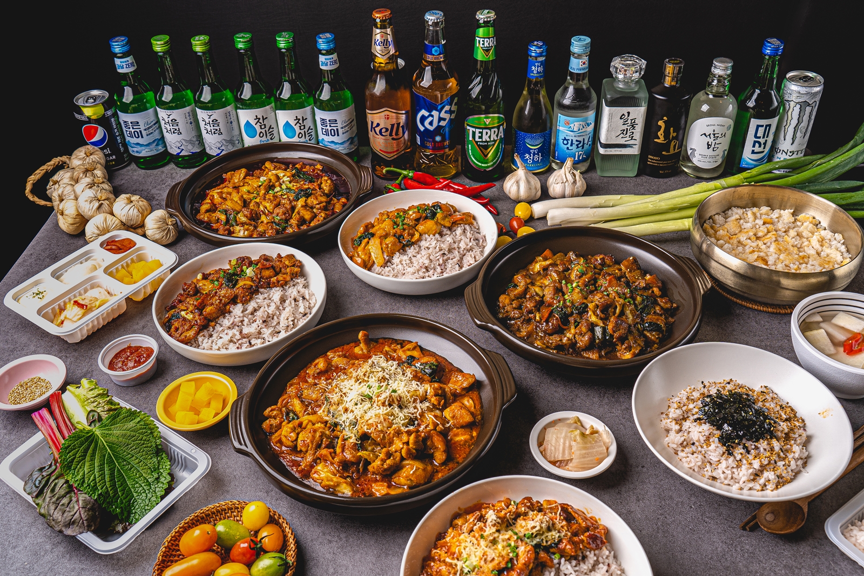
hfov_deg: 58.7
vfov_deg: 41.1
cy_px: 288
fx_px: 768
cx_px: 432
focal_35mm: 32
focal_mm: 32
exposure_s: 1/125
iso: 100
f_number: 13
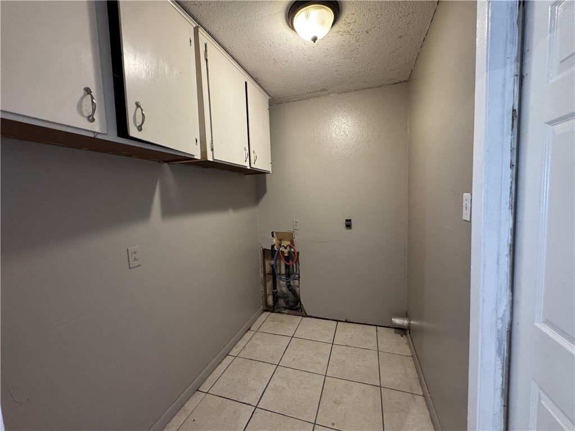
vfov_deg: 85.7
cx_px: 288
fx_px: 233
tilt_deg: -6.2
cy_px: 216
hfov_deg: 102.1
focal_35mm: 14
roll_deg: +2.7
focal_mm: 2.22
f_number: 2.2
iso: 800
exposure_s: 1/60
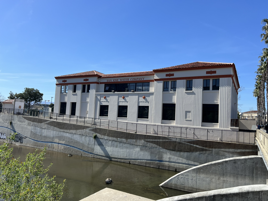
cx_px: 134
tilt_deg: +3.9
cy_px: 100
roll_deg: -2.9
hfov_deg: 67.3
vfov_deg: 53.1
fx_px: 201
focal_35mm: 26
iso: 50
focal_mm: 5.7
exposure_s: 1/3831
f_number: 1.5
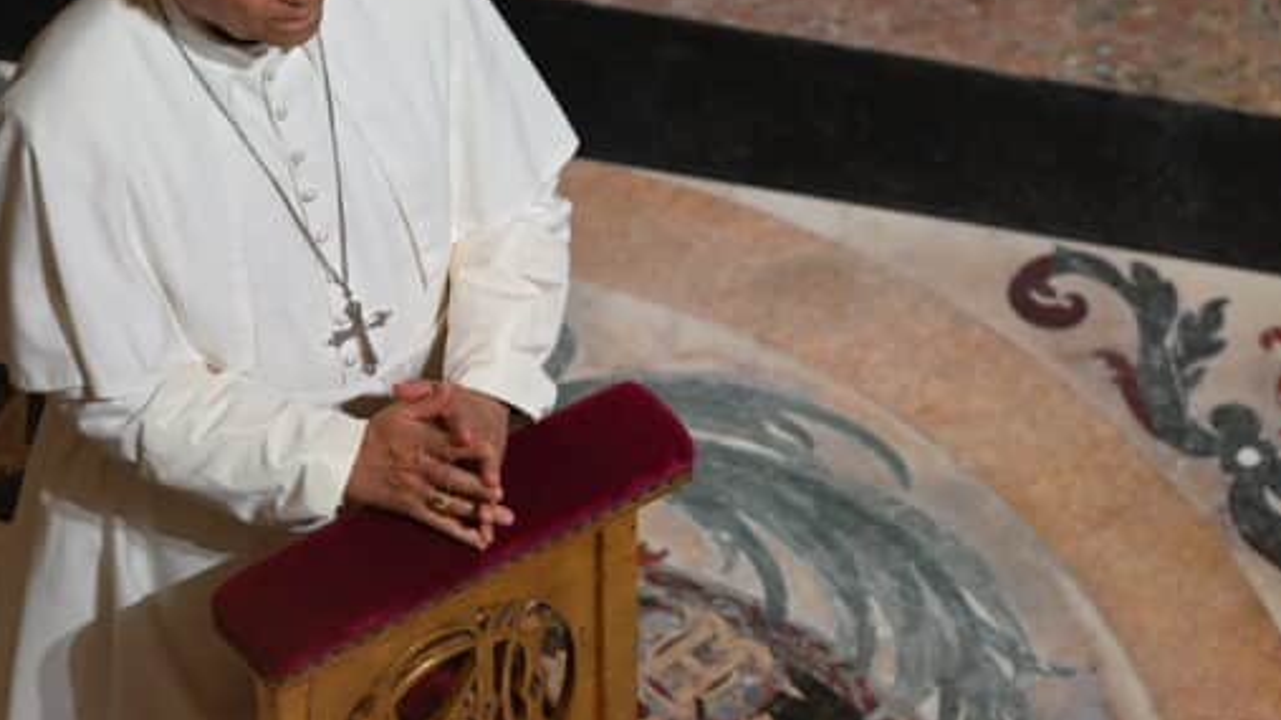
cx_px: 753
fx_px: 14366
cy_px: 498
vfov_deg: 2.9
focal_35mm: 423
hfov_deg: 5.1
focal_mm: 200
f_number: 2.8
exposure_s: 1/250
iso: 1800
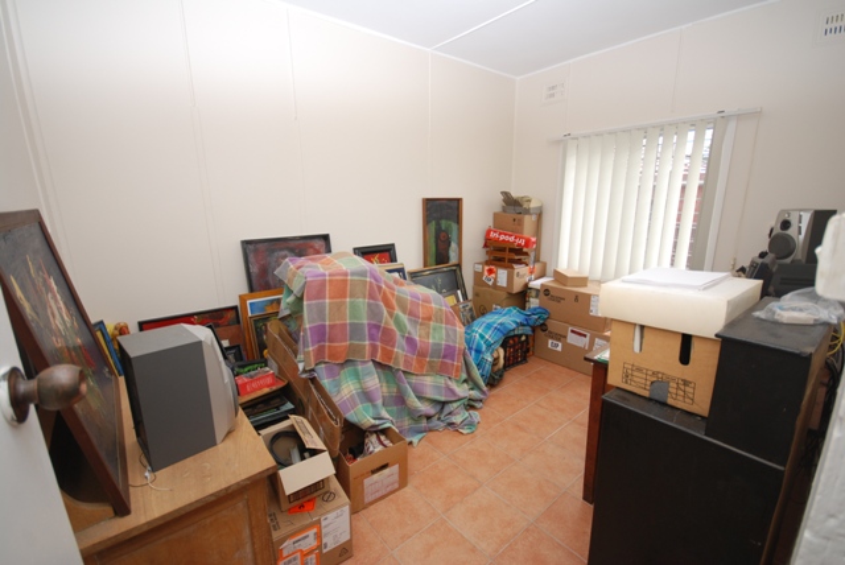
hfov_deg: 100.3
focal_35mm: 15
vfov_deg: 77.4
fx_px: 352
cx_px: 422
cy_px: 282
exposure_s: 1/60
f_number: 4
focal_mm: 10
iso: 200
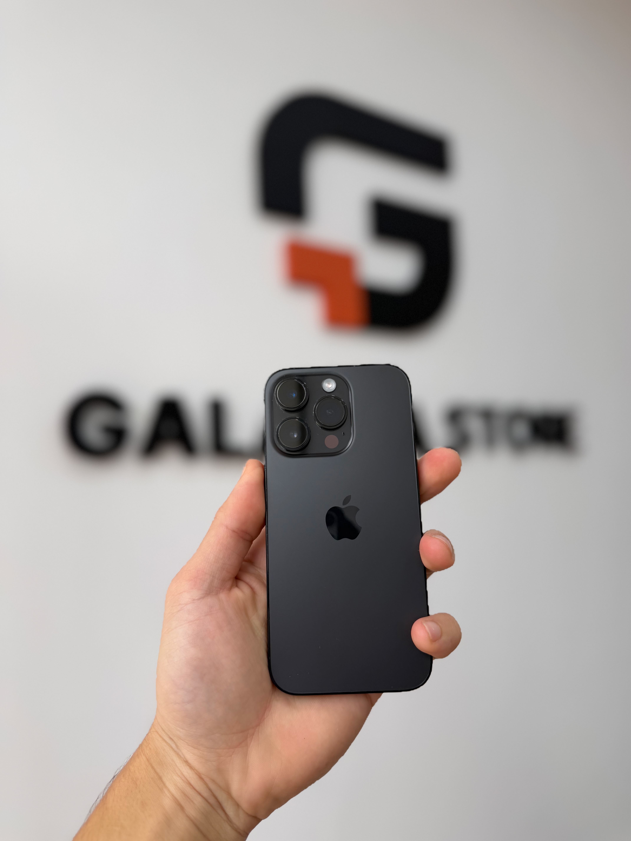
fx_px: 583
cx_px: 316
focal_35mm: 24
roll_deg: +2.5
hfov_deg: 56.8
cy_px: 420
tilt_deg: +4.6
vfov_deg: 71.6
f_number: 1.78
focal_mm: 6.76
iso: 50
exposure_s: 1/135
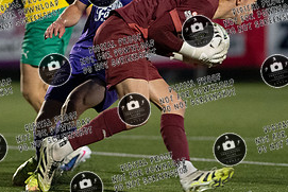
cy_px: 16
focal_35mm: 747
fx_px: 5979
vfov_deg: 1.8
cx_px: 76
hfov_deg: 2.8
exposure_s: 1/1000
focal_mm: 300
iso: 8000
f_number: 3.5
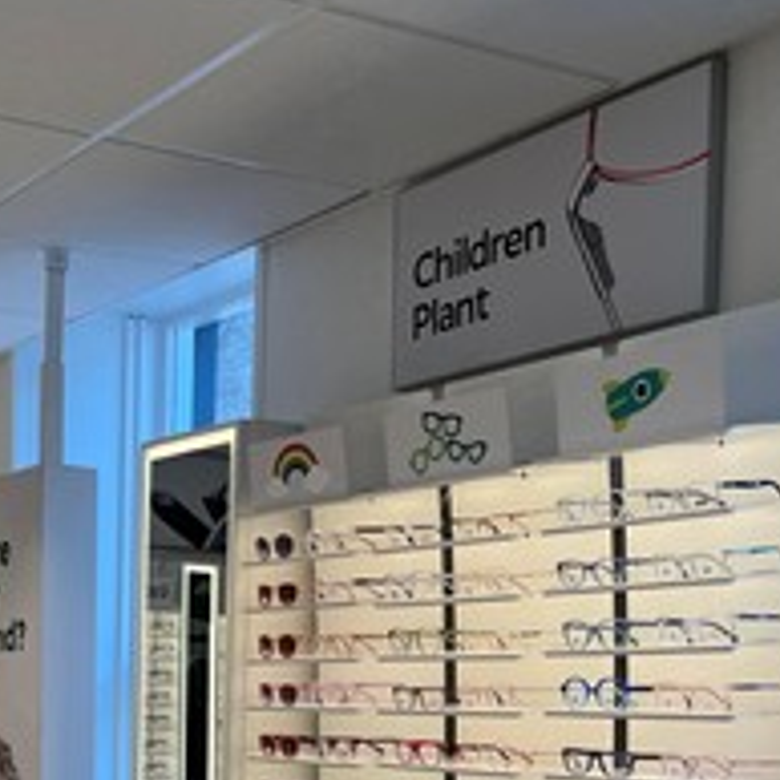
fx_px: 1555
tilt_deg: -4.4
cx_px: 65
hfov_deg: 27.1
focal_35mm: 61
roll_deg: -0.1
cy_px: 788
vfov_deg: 26.6
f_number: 1.6
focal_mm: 5.1
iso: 50
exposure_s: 1/413
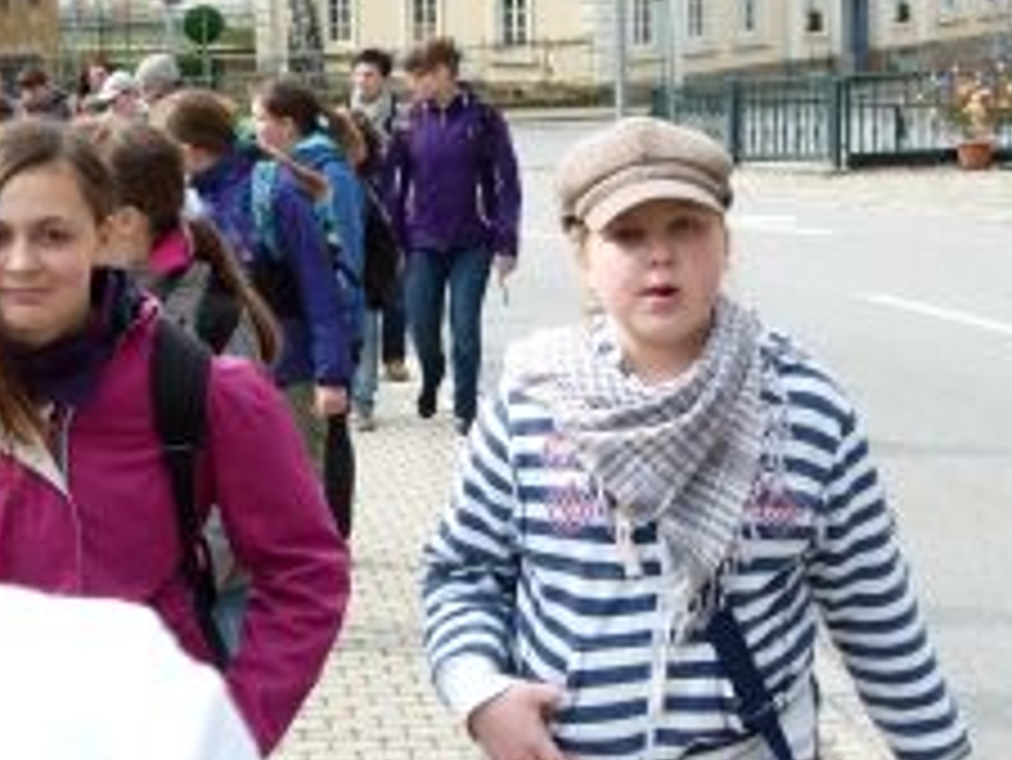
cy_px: 243
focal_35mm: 103
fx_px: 3013
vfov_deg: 14.4
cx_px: 472
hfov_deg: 19.1
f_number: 4
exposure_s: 1/250
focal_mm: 10.5
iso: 100
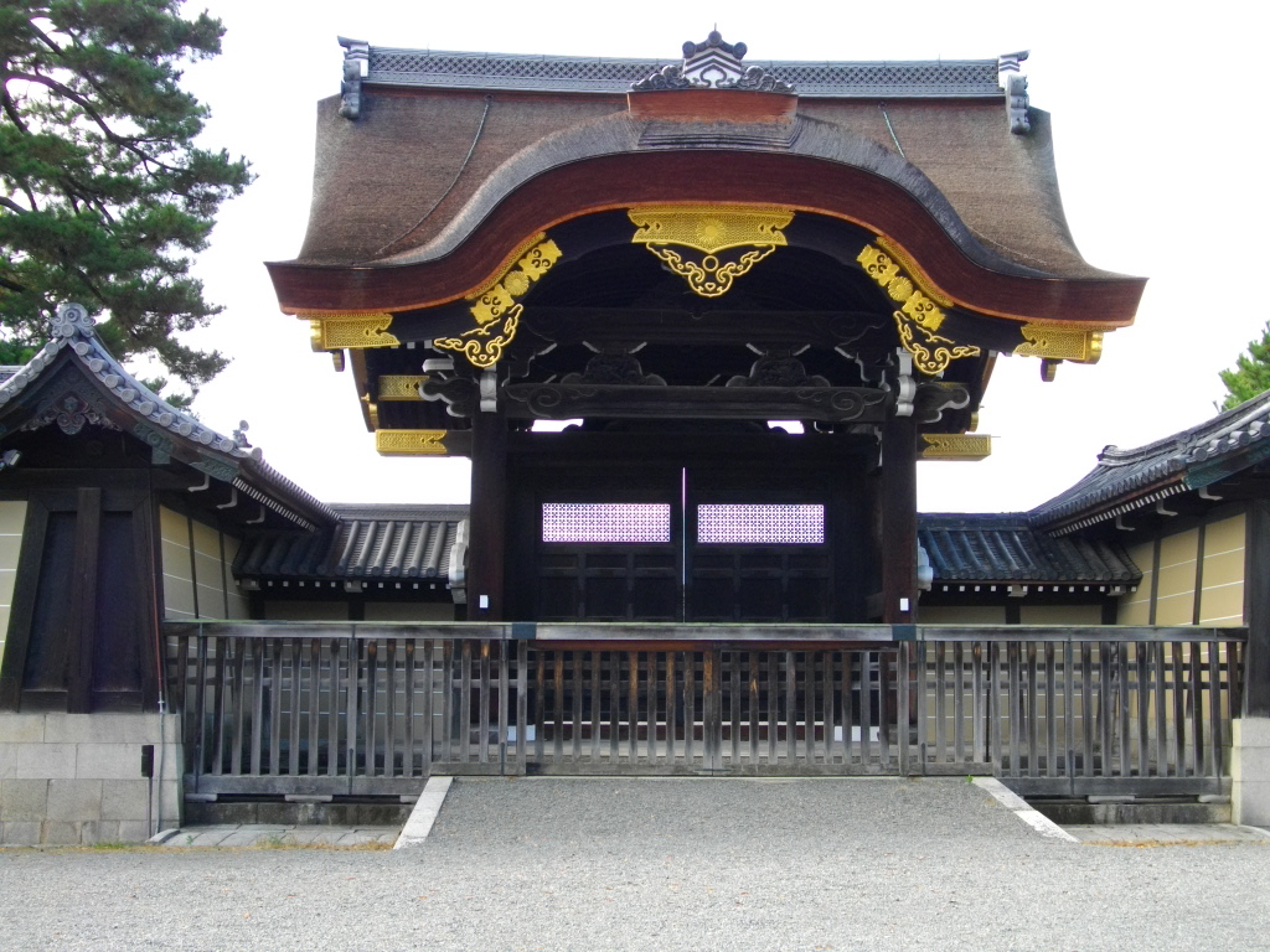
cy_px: 476
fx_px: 1834
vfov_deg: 29.1
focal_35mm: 50
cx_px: 635
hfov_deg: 38.2
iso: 100
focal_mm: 8.8
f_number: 3.6
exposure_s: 1/160
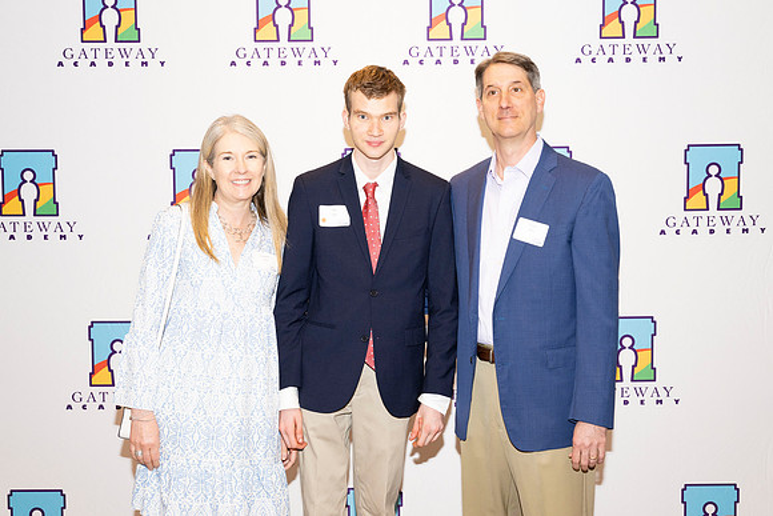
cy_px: 268
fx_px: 1069
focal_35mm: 50
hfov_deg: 39.7
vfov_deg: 27.1
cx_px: 401
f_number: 5.6
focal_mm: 48
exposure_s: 1/160
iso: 800
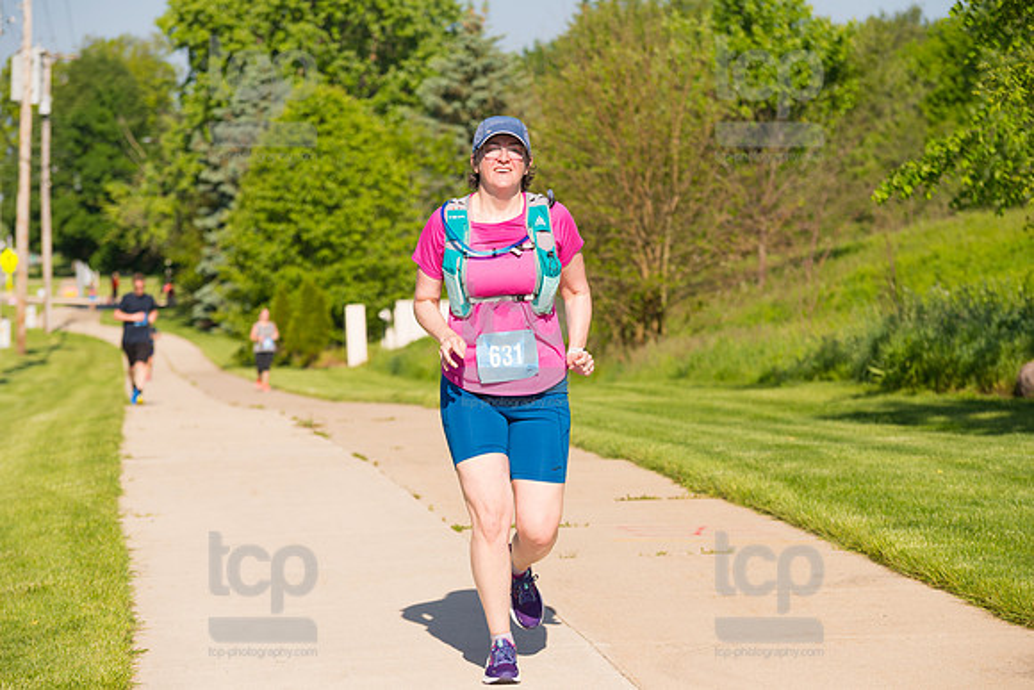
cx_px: 517
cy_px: 345
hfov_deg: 17.1
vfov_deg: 11.4
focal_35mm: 120
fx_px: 3447
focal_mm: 120
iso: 400
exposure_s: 1/2000
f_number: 5.6
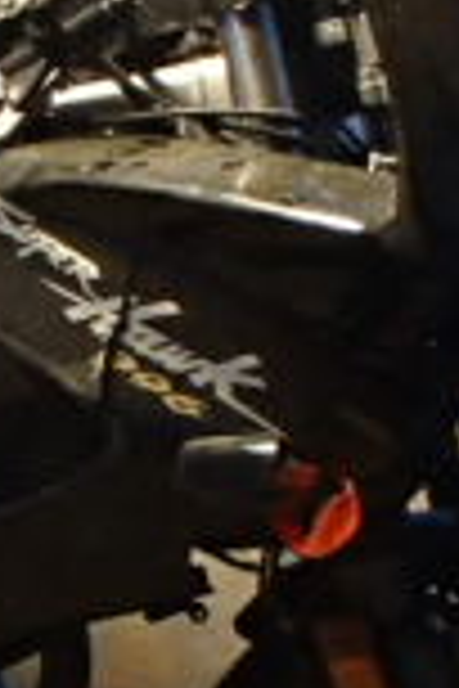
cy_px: 418
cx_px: 4
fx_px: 2333
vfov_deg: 16.8
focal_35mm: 122
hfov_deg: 11.1
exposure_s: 1/13
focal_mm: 5
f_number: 3.9
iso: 800
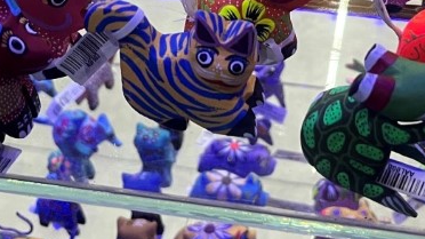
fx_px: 879
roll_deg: +1.4
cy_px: -39
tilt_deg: -36.8
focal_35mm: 78
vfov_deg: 15.0
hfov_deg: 27.2
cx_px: 234
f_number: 1.6
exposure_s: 1/60
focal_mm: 5.1
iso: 200
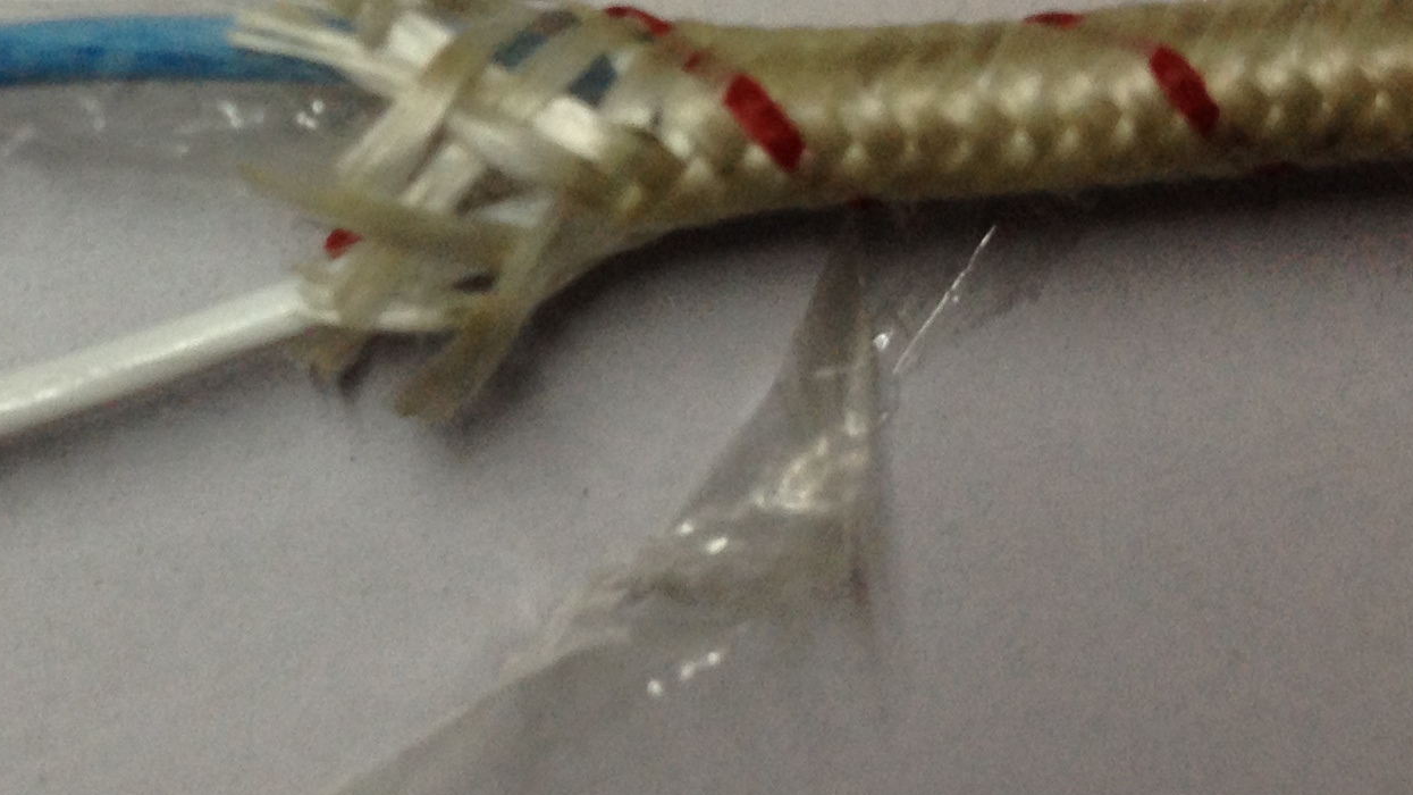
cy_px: 236
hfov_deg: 20.9
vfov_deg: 12.1
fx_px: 3746
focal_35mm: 100
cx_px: 136
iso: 64
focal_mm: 4.28
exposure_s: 1/20
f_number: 2.4
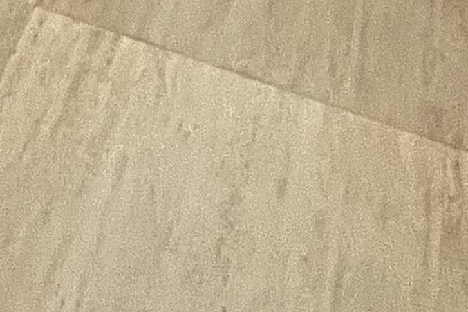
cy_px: -758
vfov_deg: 9.8
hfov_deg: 25.1
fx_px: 975
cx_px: -44
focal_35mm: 75
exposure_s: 1/50
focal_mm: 1.57
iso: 250
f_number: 1.8
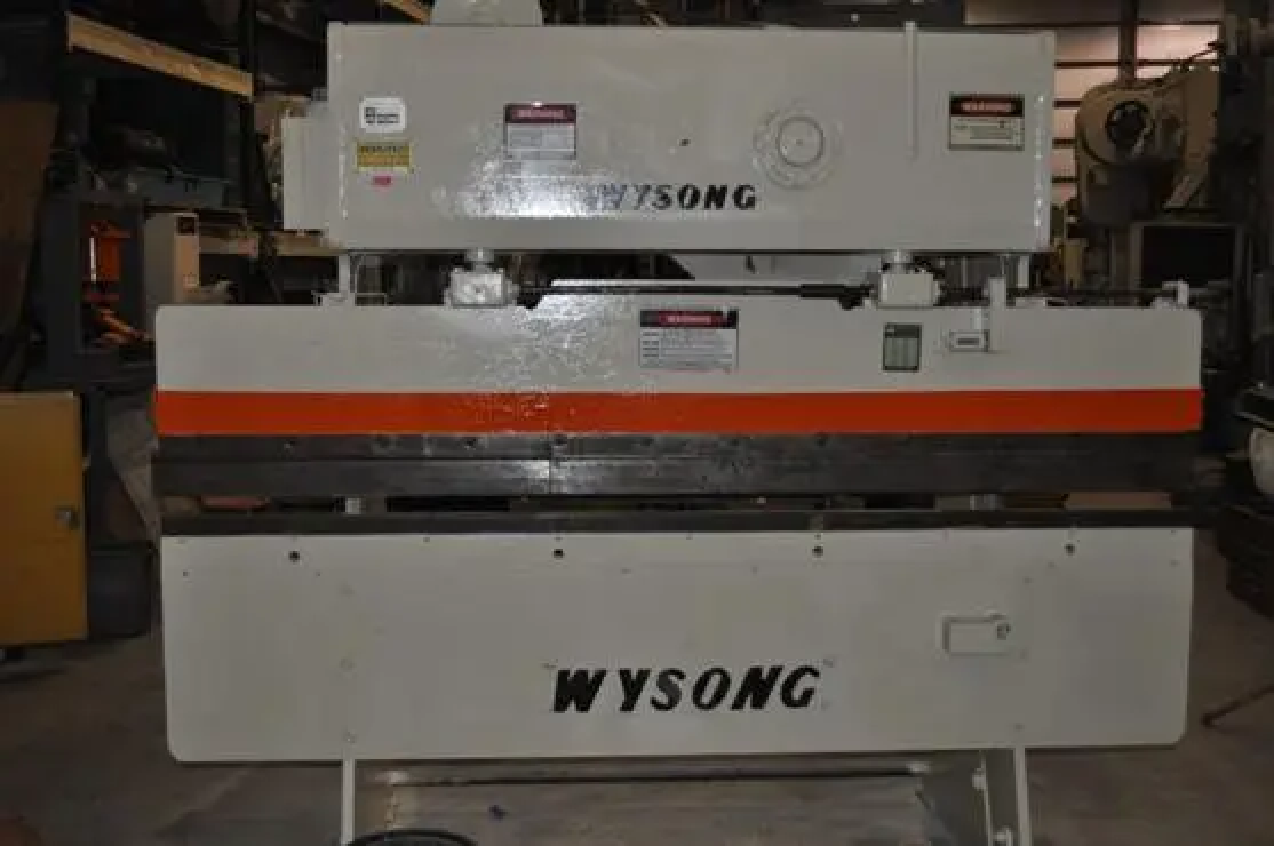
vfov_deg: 34.1
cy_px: 423
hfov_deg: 49.6
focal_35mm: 39
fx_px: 1379
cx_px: 637
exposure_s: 1/60
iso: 800
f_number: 4.2
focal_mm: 26
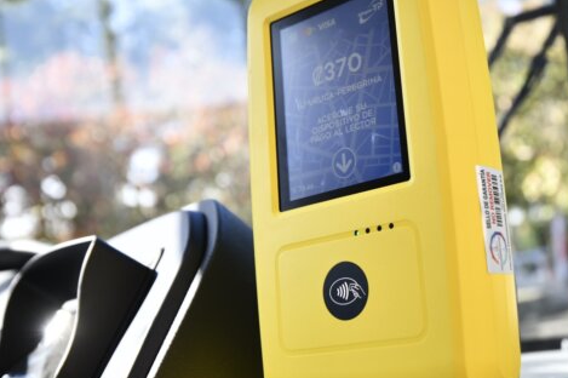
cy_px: 167
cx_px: 368
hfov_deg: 34.3
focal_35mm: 58
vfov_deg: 23.3
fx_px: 914
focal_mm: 34
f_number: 4
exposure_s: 1/125
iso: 100
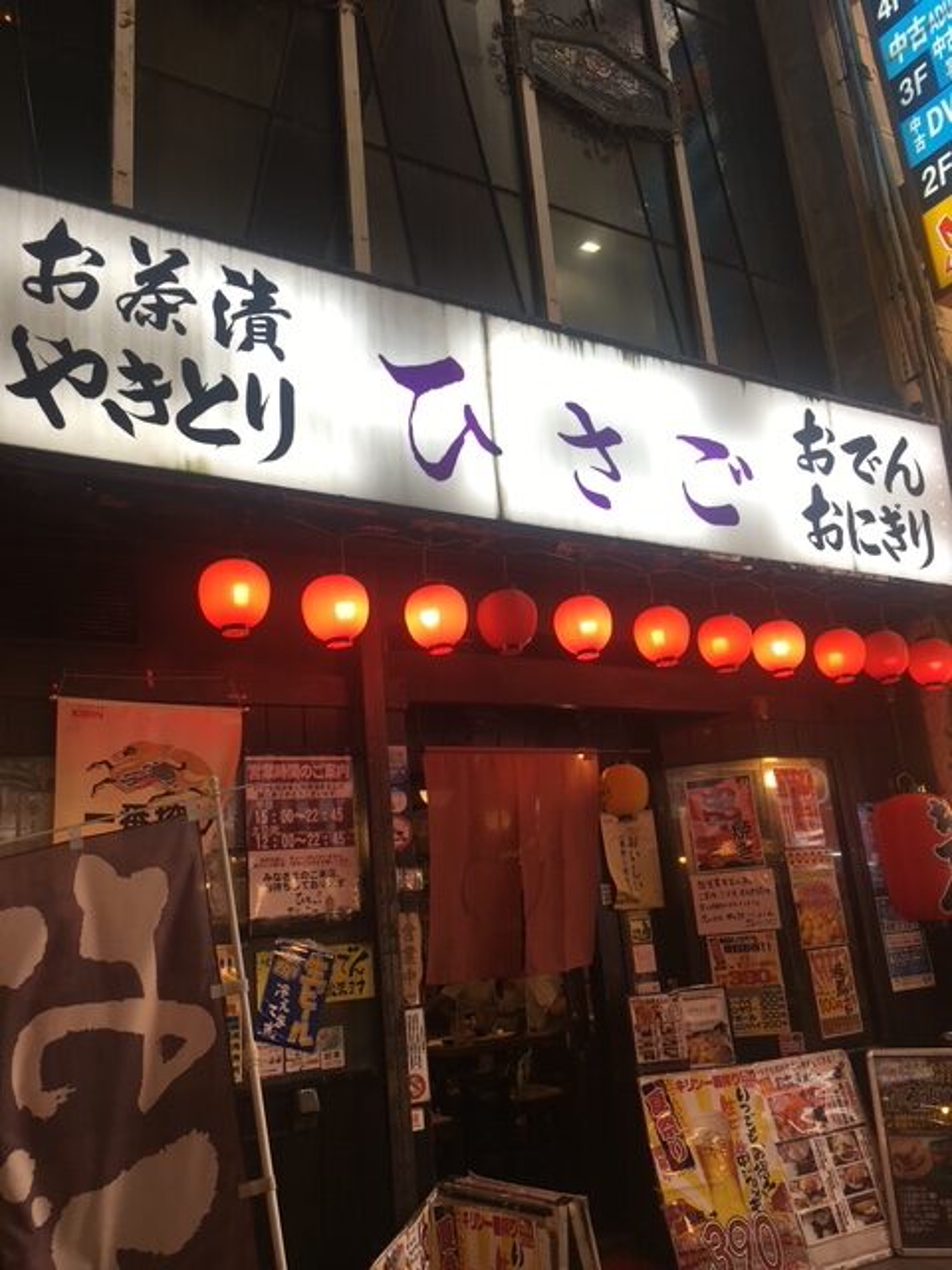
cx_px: 476
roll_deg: +4.3
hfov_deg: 48.2
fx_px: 1063
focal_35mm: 29
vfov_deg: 61.7
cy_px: 635
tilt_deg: +15.1
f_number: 2.2
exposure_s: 1/40
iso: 25
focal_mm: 4.15
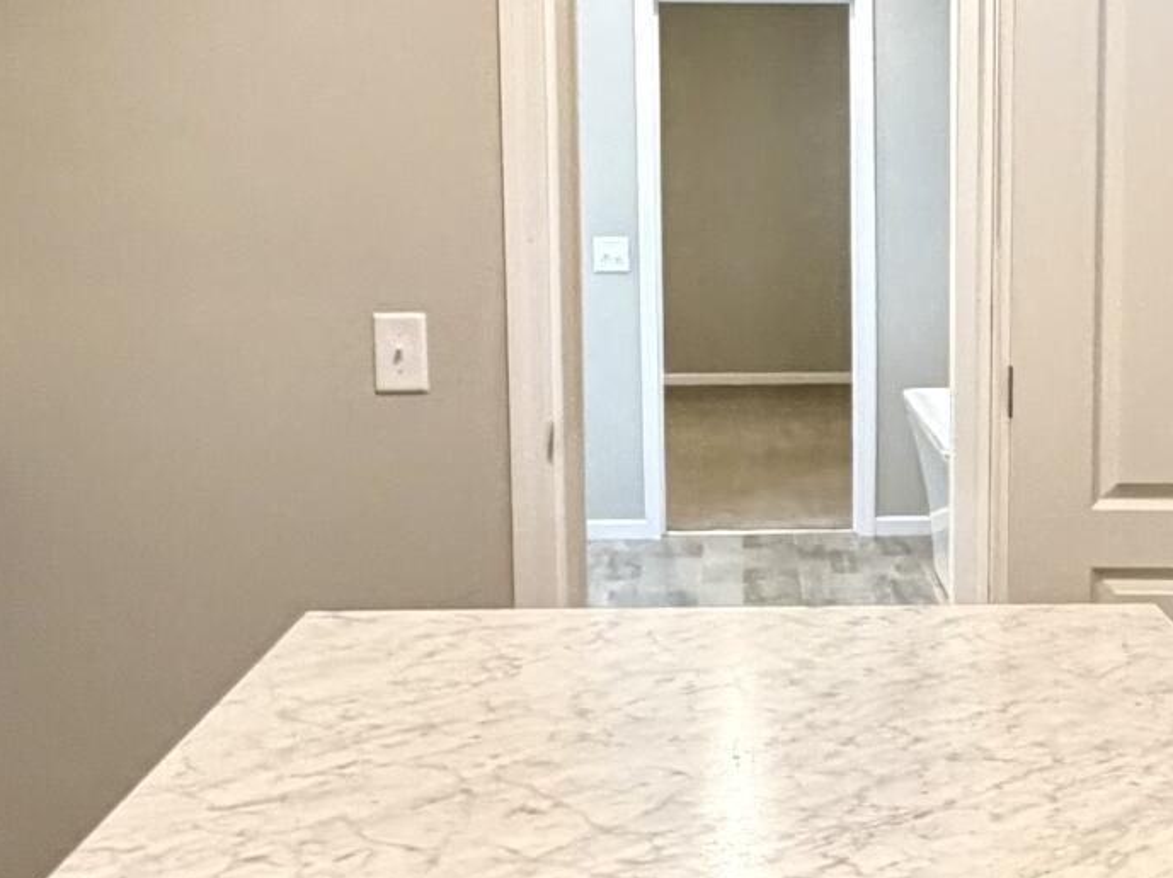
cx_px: 911
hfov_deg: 31.0
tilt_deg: -8.3
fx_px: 2066
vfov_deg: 24.0
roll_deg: +0.1
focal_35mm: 61
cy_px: 458
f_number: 2.2
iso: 640
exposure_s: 1/60
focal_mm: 2.22
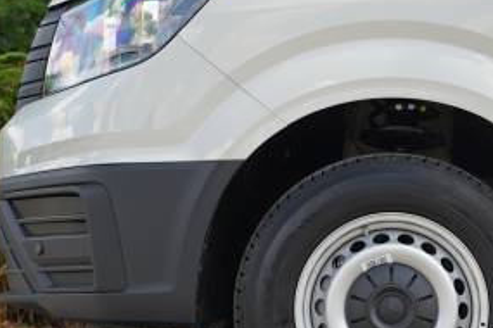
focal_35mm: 128
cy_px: 235
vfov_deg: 10.7
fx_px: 1756
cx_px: 398
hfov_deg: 15.9
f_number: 4
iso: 100
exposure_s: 1/160
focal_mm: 57.1
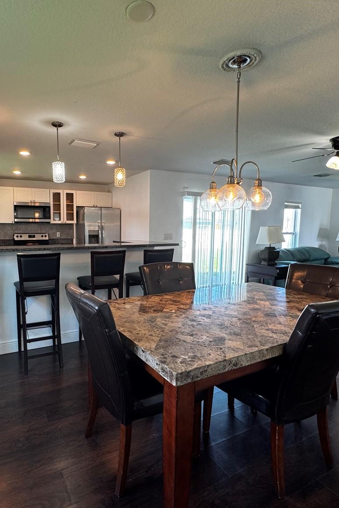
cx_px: 120
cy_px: 258
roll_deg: +0.3
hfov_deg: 60.8
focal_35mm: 20
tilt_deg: -6.1
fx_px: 282
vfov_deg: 84.0
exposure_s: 1/60
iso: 200
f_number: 2.2
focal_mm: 2.22
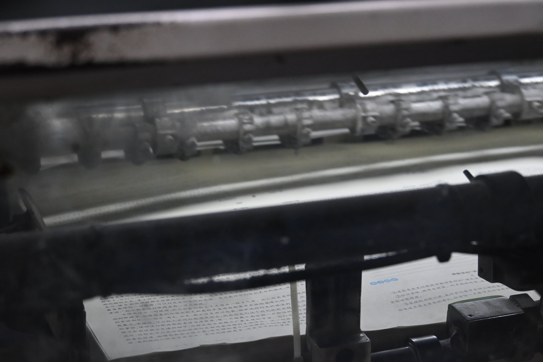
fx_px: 1063
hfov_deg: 28.6
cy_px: 181
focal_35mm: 70
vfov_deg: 19.3
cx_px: 272
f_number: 5.6
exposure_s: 1/200
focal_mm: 47
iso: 3200
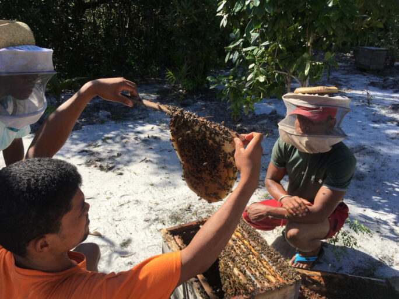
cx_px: 200
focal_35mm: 29
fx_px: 334
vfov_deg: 48.2
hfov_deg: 61.7
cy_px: 150
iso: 25
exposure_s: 1/818
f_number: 2.2
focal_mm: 4.15
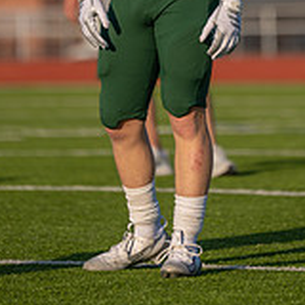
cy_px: -72
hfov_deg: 3.7
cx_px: 200
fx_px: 4765
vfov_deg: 3.7
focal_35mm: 478
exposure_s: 1/2000
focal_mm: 200
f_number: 2.8
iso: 100
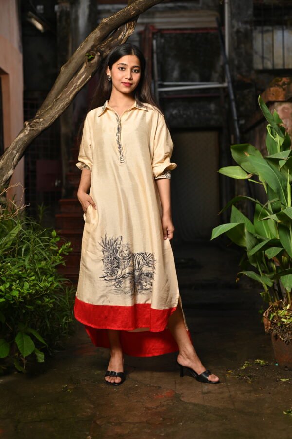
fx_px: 609
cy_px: 220
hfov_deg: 27.0
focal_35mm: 50
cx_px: 146
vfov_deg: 39.6
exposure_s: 1/320
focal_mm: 50
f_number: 2.8
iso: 125
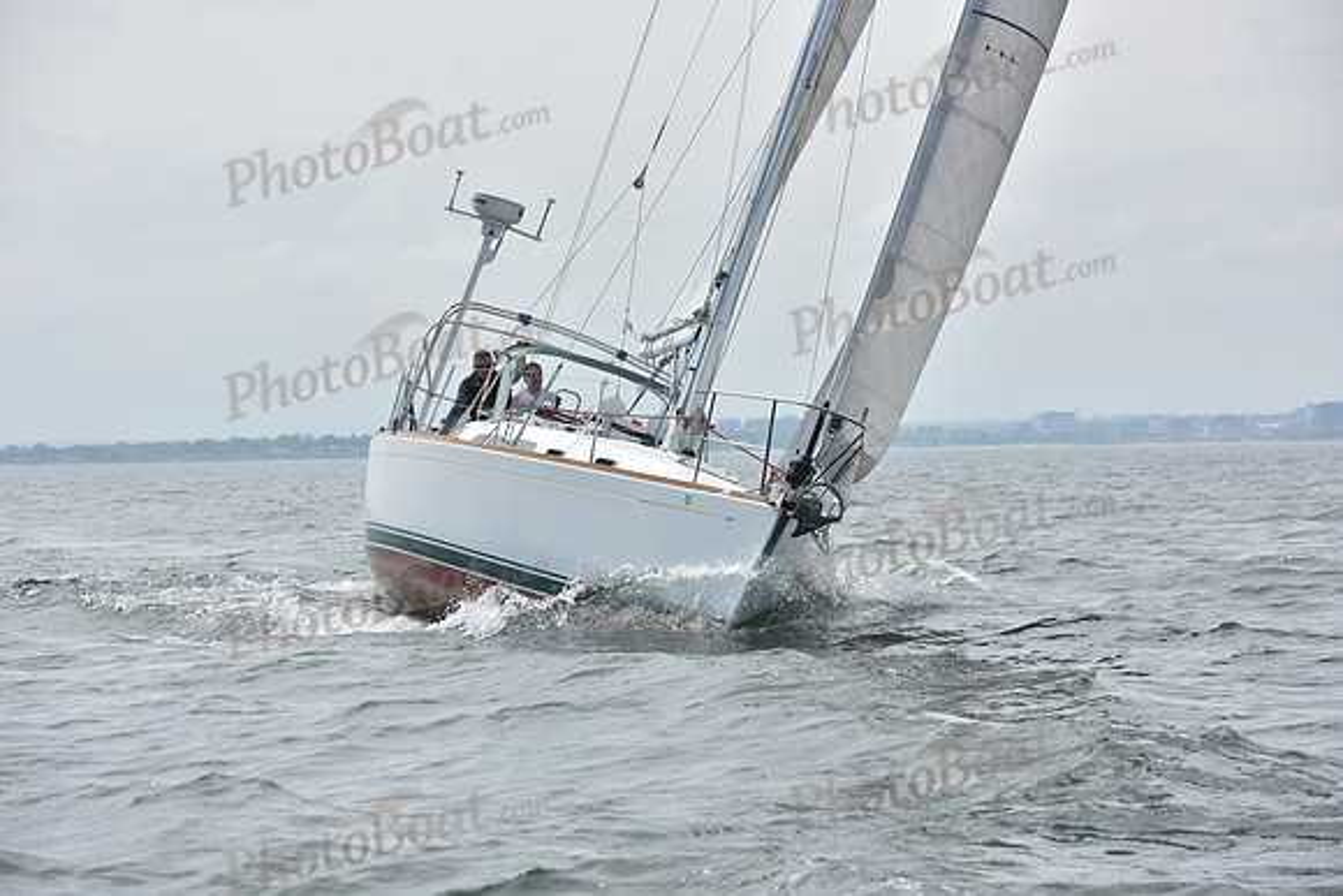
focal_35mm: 122
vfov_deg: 11.2
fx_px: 4552
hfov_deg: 16.8
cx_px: 672
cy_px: 448
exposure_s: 1/1250
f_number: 7.1
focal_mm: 122
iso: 200
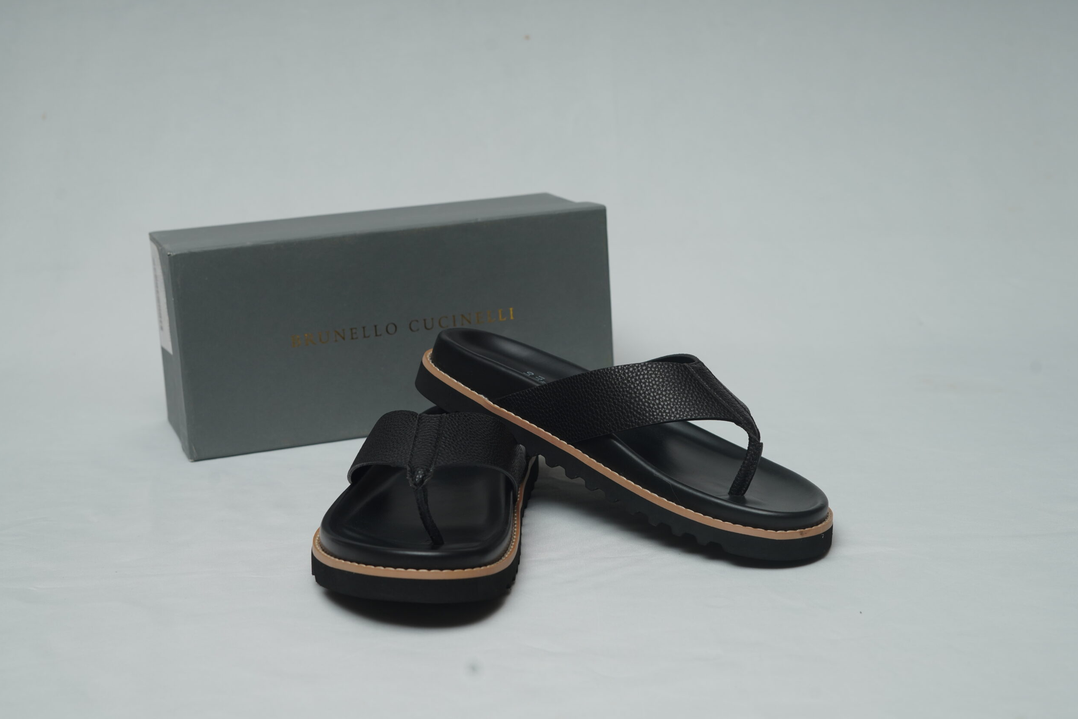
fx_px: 1527
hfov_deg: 38.9
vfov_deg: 26.5
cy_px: 364
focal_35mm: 51
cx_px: 534
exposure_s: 1/200
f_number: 6.3
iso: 320
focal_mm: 50
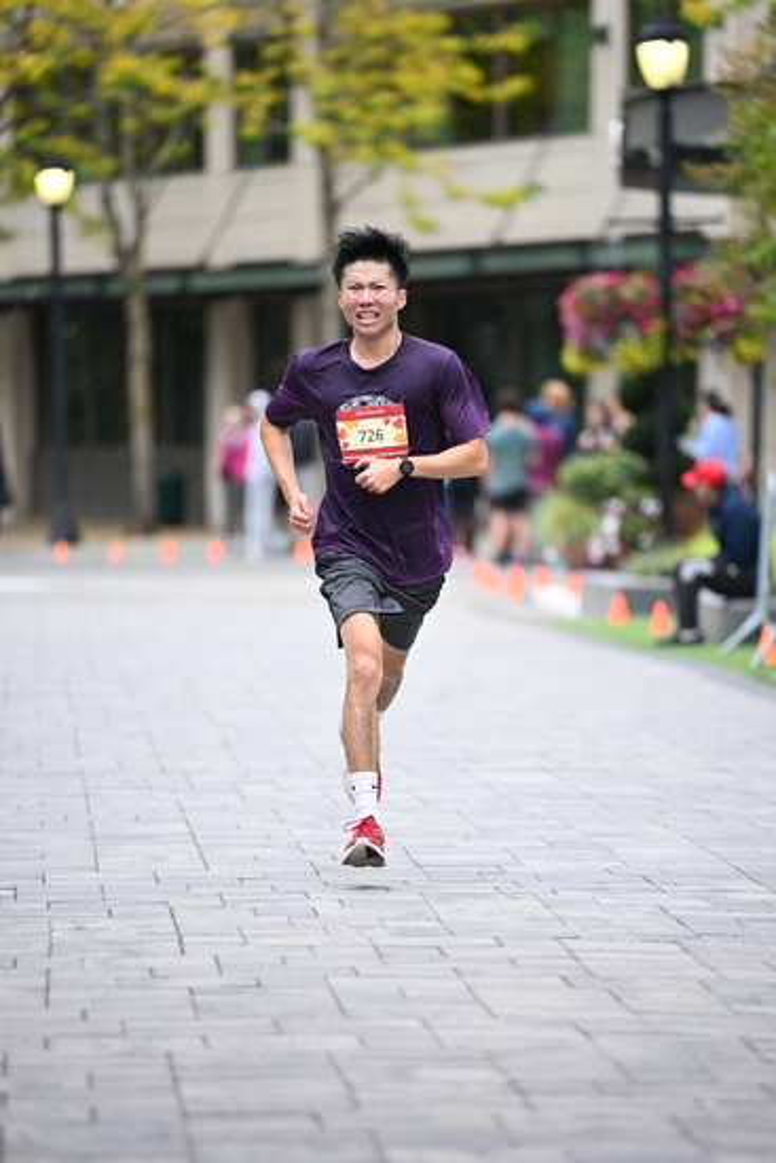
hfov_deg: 6.9
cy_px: 582
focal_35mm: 200
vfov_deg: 10.3
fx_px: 6462
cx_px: 388
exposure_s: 1/1600
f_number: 2.8
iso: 1250
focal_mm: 200
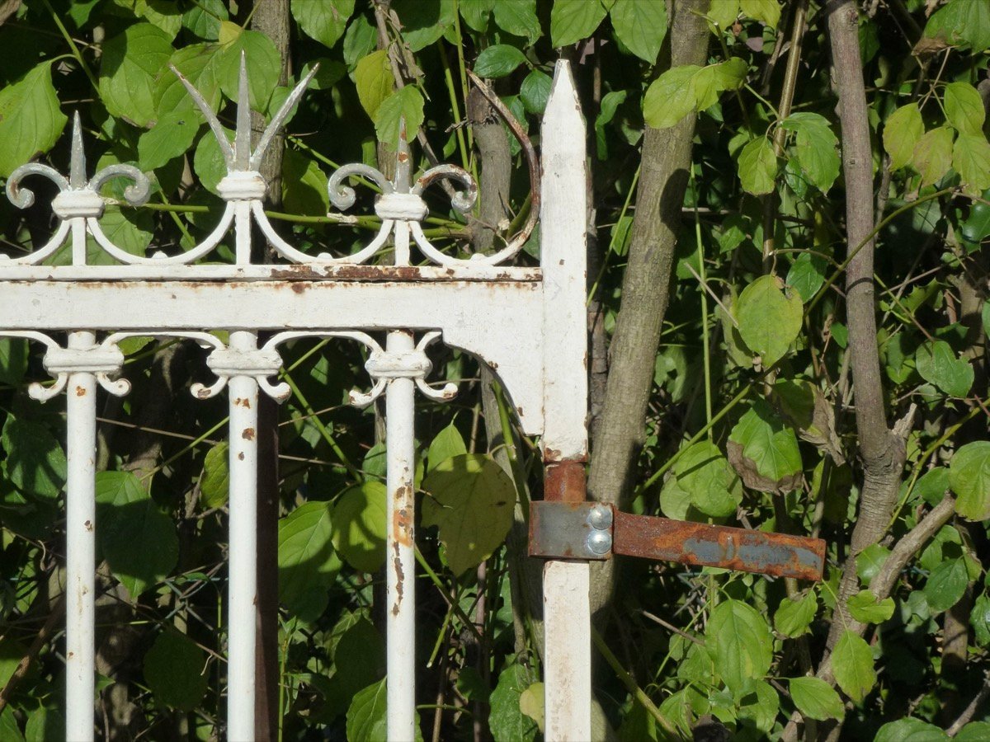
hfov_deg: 11.8
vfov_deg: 8.8
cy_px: 371
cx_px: 495
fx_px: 4805
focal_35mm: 168
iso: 160
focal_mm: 30.1
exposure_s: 1/1000
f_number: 5.4
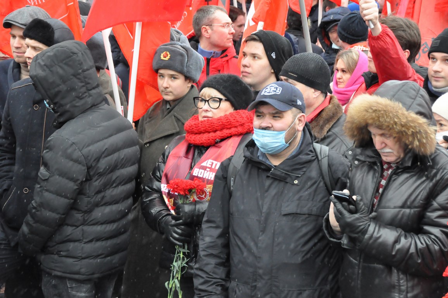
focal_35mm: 112
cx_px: 224
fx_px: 1398
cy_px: 149
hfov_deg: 18.2
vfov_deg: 12.1
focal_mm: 75
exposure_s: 1/200
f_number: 7.1
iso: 3200
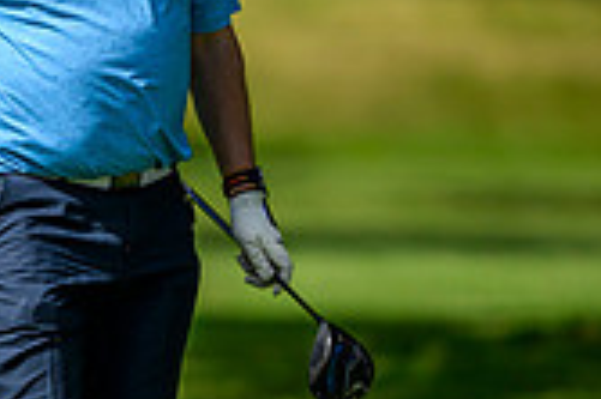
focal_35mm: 1390
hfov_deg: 1.5
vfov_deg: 1.0
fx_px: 23182
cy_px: 196
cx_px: -439
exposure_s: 1/6400
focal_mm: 400
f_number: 3.5
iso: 500
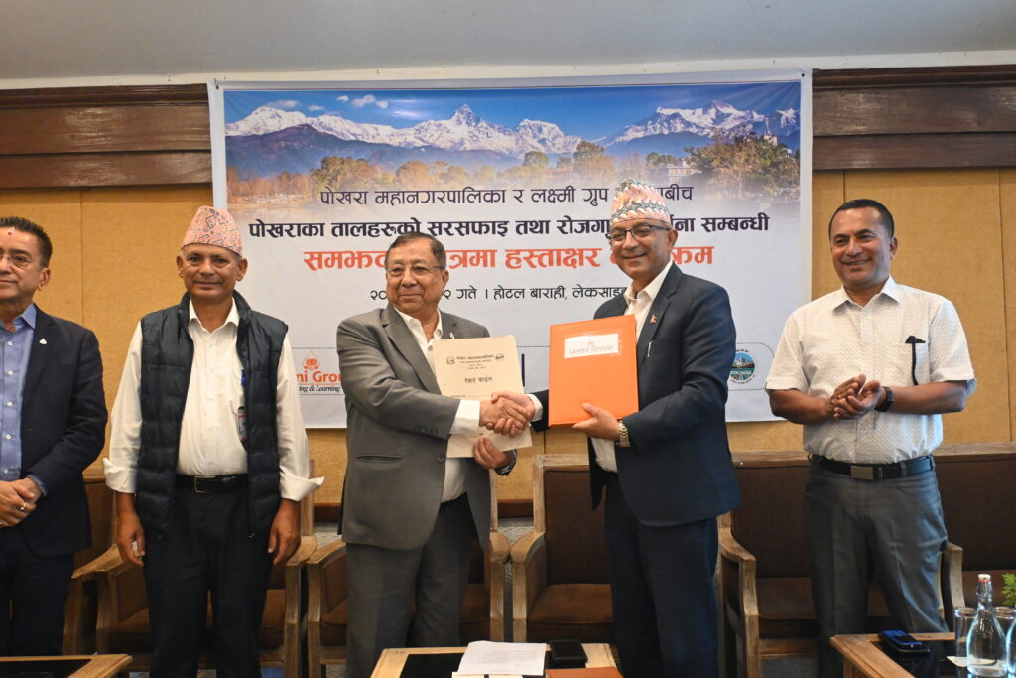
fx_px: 974
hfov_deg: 55.1
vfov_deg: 38.4
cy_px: 339
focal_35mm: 34
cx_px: 508
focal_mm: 23
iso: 3200
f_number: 4.2
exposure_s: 1/80
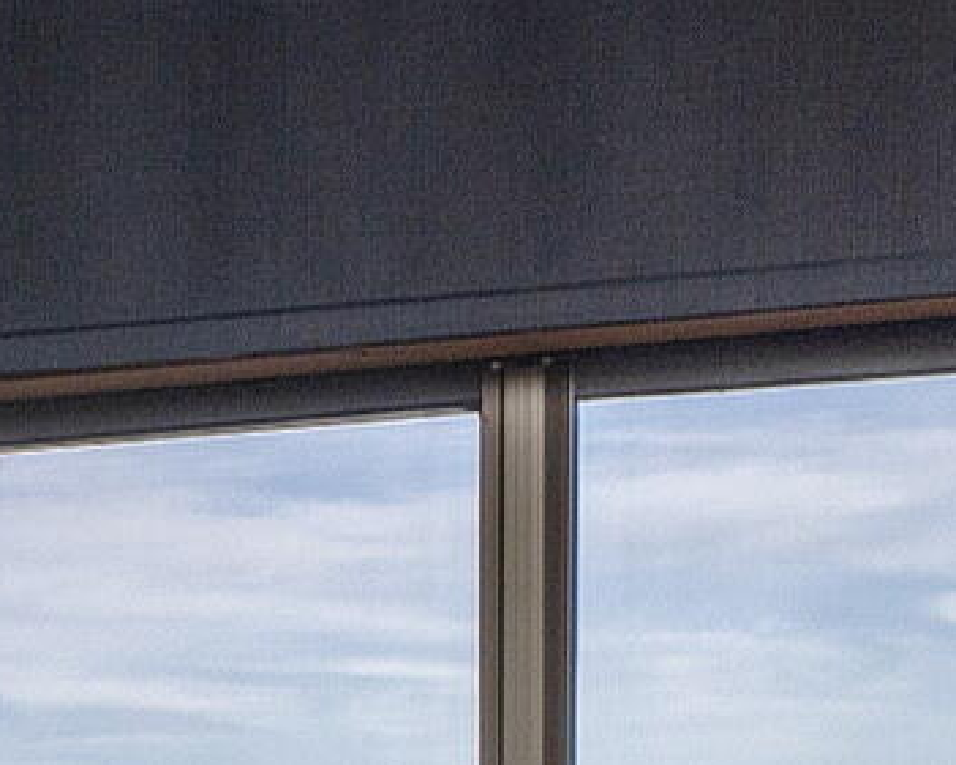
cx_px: -2145
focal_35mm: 172
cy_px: 1164
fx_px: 4868
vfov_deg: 8.8
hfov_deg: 8.7
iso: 200
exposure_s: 1/125
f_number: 7.1
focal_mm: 23
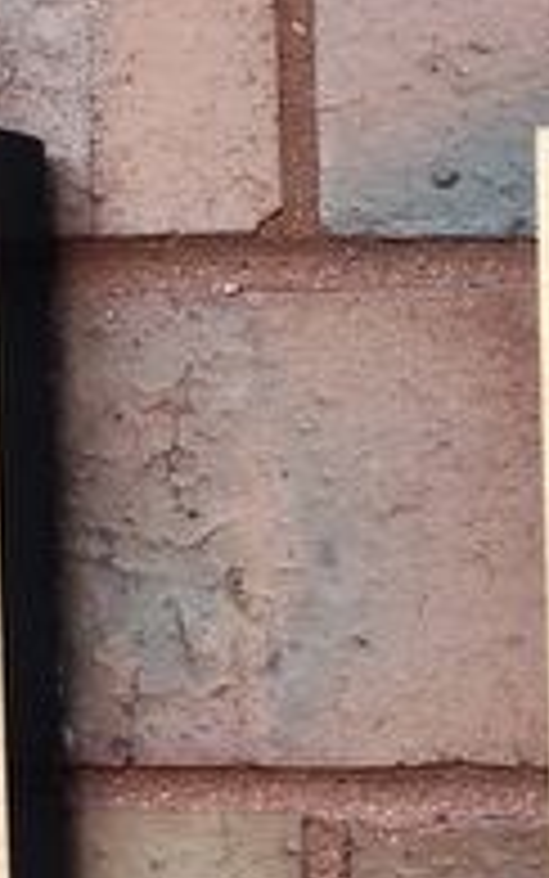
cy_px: 1009
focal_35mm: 100
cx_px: 1584
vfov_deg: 19.7
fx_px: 2392
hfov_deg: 10.1
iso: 1056
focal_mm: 5.56
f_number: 1.8
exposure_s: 1/120
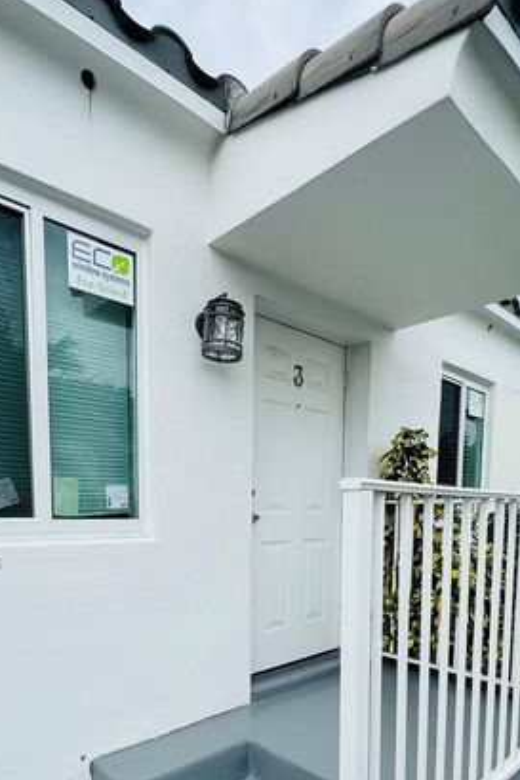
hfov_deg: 57.1
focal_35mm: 22
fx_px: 477
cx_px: 280
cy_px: 564
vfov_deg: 74.2
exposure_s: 1/978
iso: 32
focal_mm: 1.57
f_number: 1.8
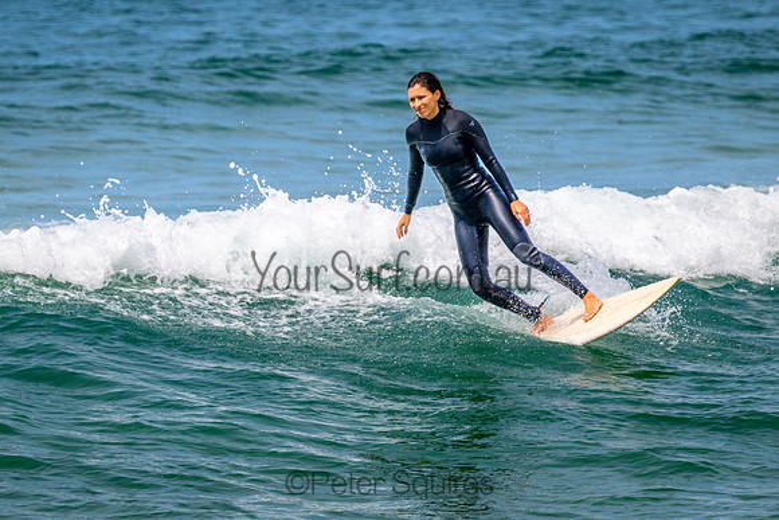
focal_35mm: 922
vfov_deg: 1.5
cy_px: 277
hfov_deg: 2.2
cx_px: 412
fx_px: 19963
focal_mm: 800
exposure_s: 1/2000
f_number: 11
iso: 1000
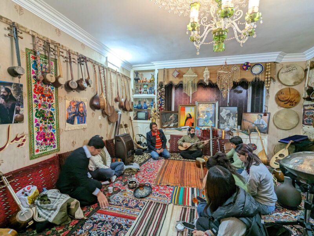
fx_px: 145
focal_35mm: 16
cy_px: 118
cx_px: 157
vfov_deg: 78.2
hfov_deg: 94.4
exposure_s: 1/33.3
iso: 116
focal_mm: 2.35
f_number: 2.2
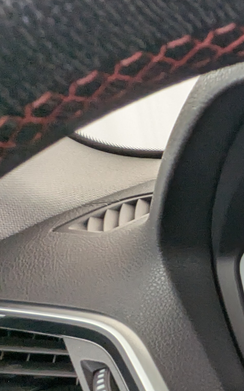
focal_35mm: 46
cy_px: 304
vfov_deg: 41.9
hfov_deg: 18.5
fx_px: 489
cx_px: 485
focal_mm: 2.35
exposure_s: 1/45.6
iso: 92
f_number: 2.2
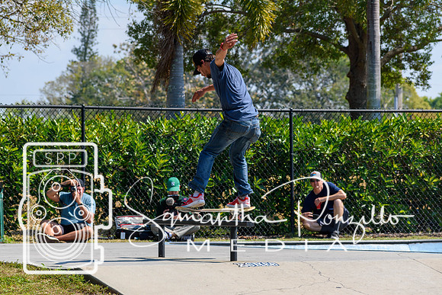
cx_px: 221
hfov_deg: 10.2
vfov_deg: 6.8
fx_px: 2487
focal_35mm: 202
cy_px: 148
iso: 200
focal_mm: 135
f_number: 7.1
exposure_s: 1/800
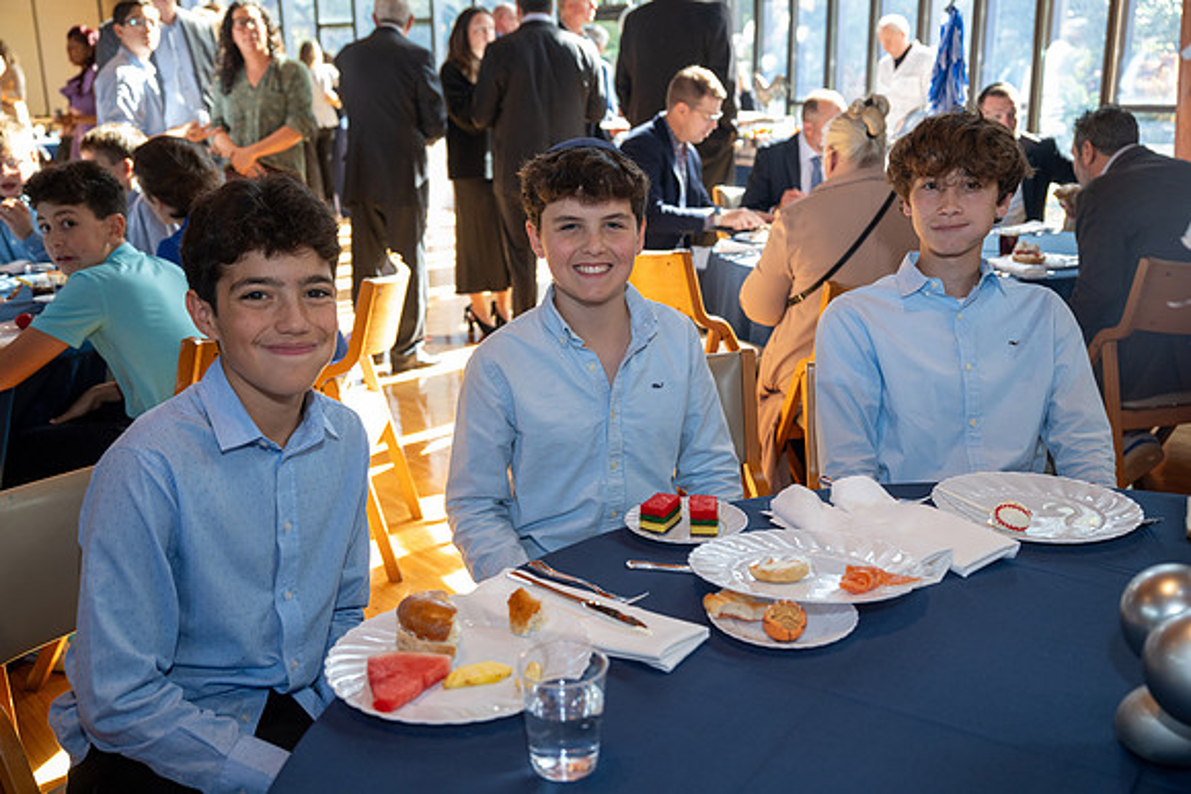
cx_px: 596
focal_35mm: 34
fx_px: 1125
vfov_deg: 38.9
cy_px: 397
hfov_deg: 55.8
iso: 800
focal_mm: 34
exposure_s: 1/160
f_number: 4
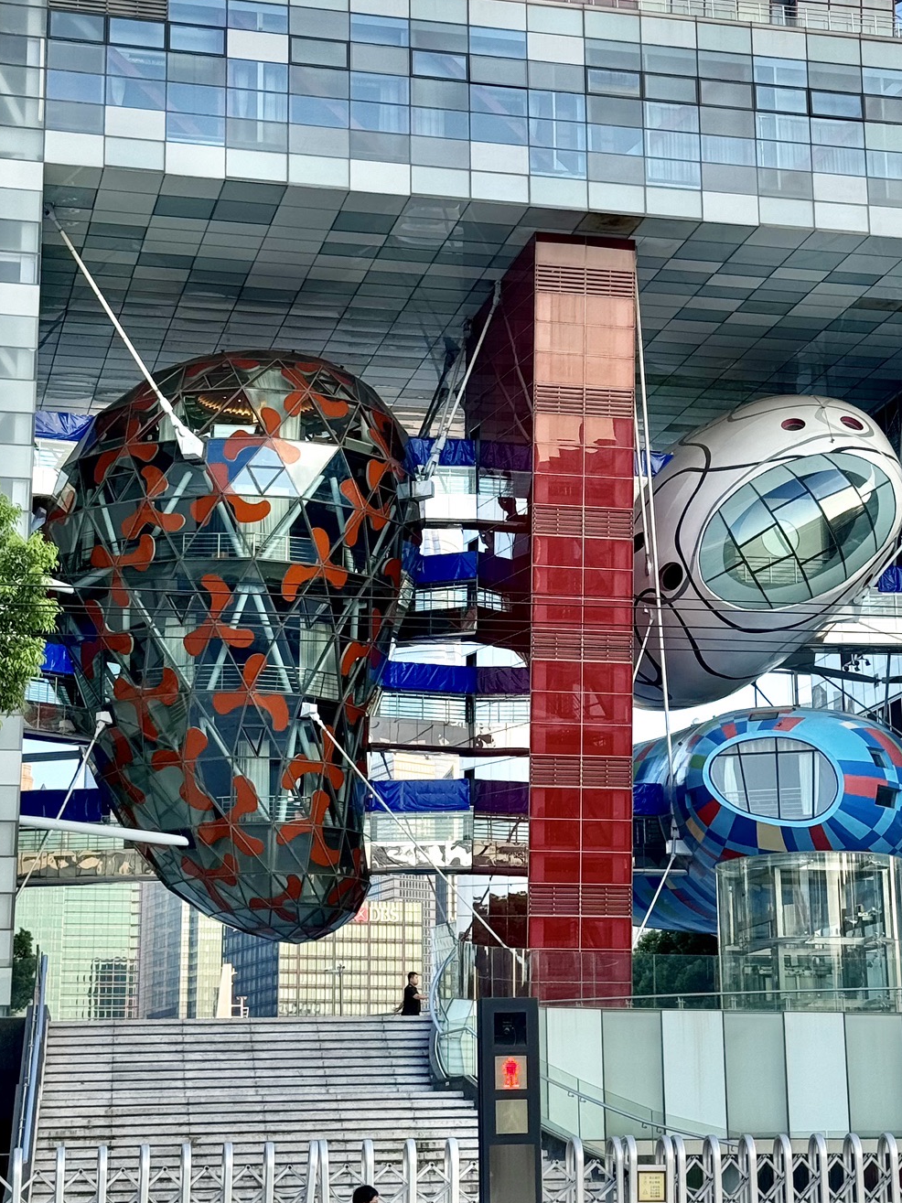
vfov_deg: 26.6
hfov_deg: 20.1
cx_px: 572
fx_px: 2537
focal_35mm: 73
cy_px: 481
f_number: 1.78
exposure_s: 1/593
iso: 64
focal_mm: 6.76
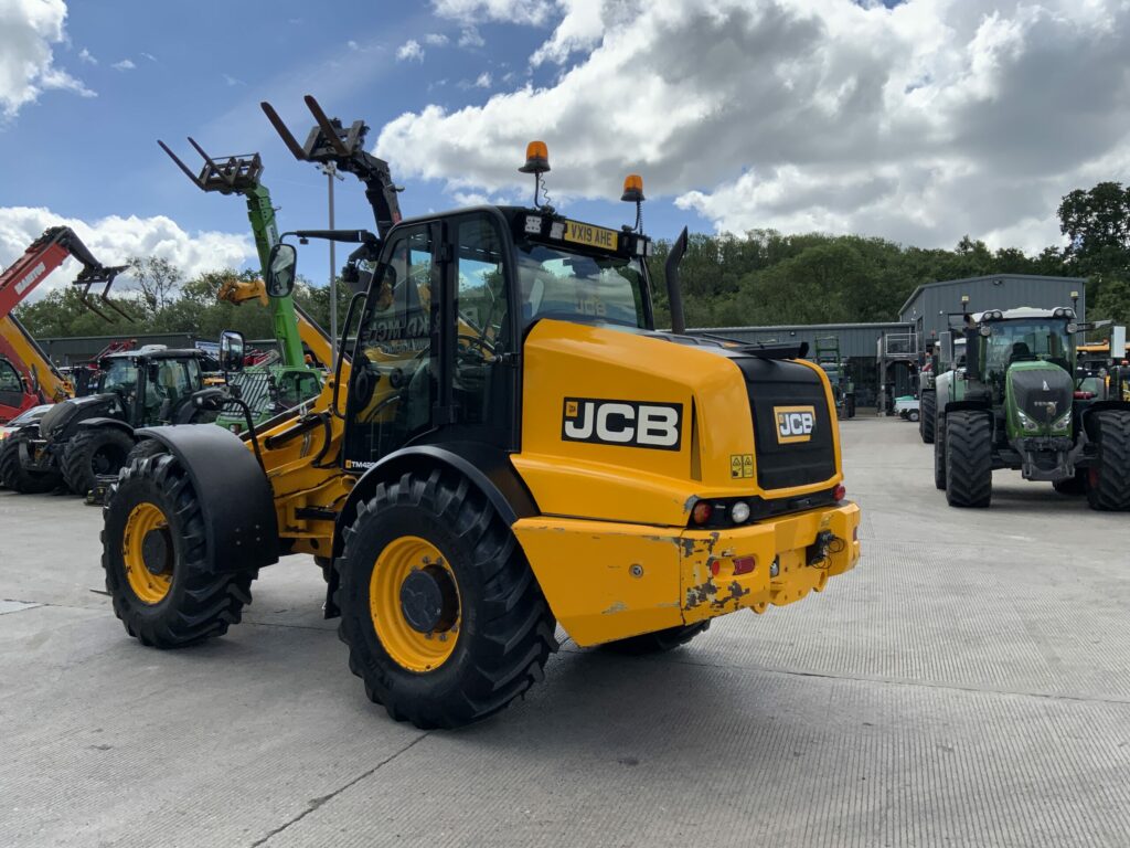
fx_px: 947
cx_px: 565
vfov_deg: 48.2
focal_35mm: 29
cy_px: 424
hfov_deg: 61.7
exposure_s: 1/1848
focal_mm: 3
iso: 16
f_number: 1.8
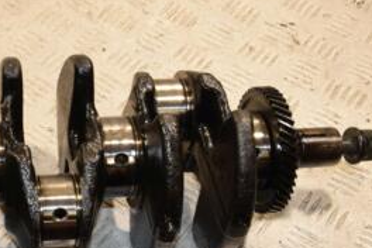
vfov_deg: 18.2
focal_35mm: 75
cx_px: 1
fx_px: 775
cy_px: 134
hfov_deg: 25.7
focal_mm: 22
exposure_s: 1/50
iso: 800
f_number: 11
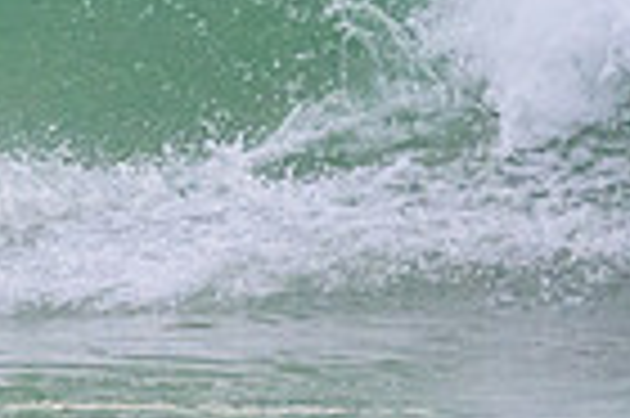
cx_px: -608
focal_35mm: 2489
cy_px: -117
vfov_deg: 0.6
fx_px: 43506
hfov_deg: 0.8
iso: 900
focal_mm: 400
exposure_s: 1/2500
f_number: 5.6
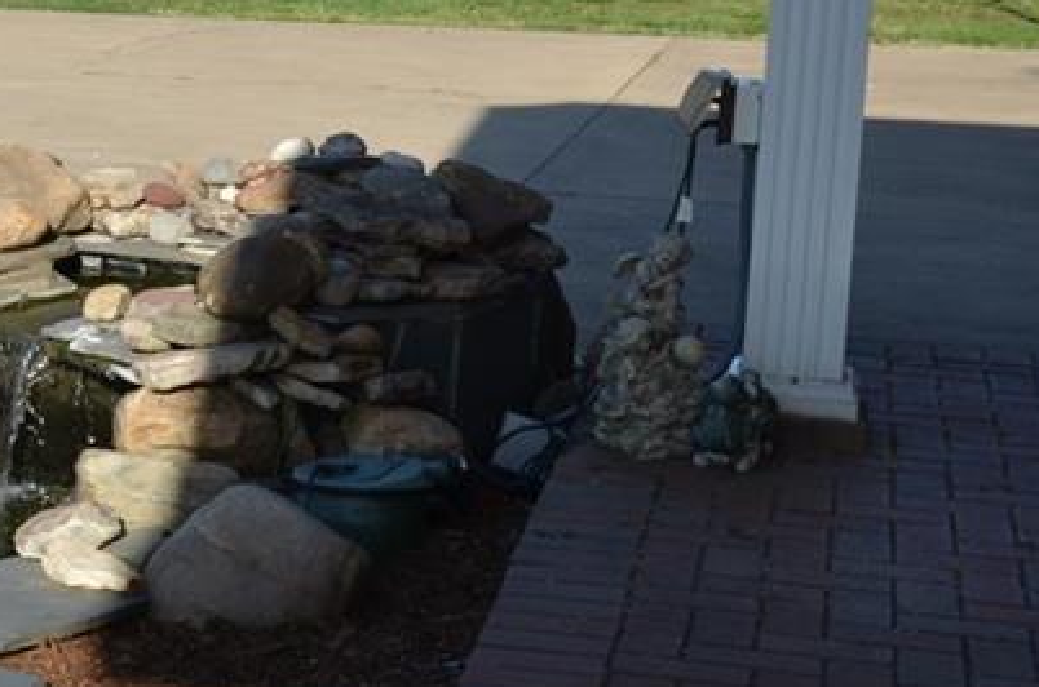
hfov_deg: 18.1
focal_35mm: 107
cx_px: -220
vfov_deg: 12.7
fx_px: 3081
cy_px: 102
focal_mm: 28
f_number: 8
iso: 200
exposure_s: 1/250
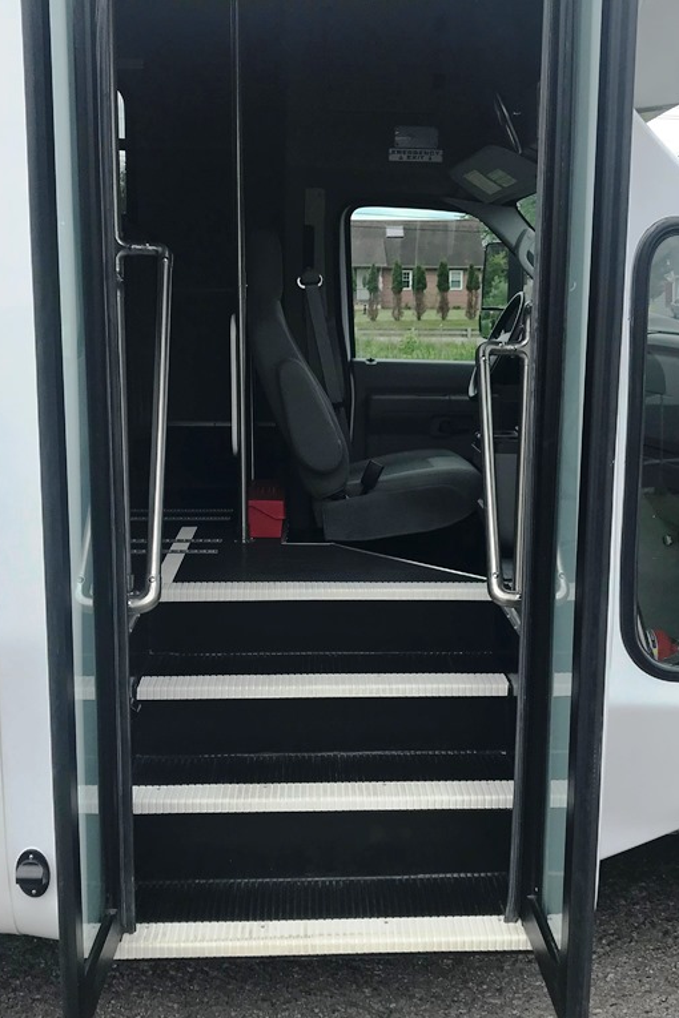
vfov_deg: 49.6
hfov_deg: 34.2
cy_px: 508
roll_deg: -0.5
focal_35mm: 39
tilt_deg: -9.7
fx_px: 1103
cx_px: 365
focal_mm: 3.99
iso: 20
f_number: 1.8
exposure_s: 1/720
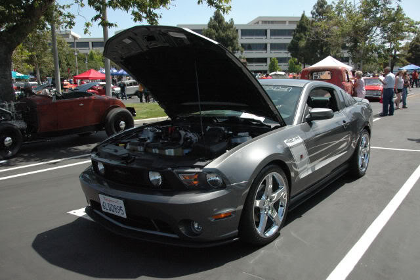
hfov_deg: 62.0
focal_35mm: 30
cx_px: 210
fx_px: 350
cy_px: 140
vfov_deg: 43.6
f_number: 4.5
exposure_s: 1/3200
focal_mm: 20
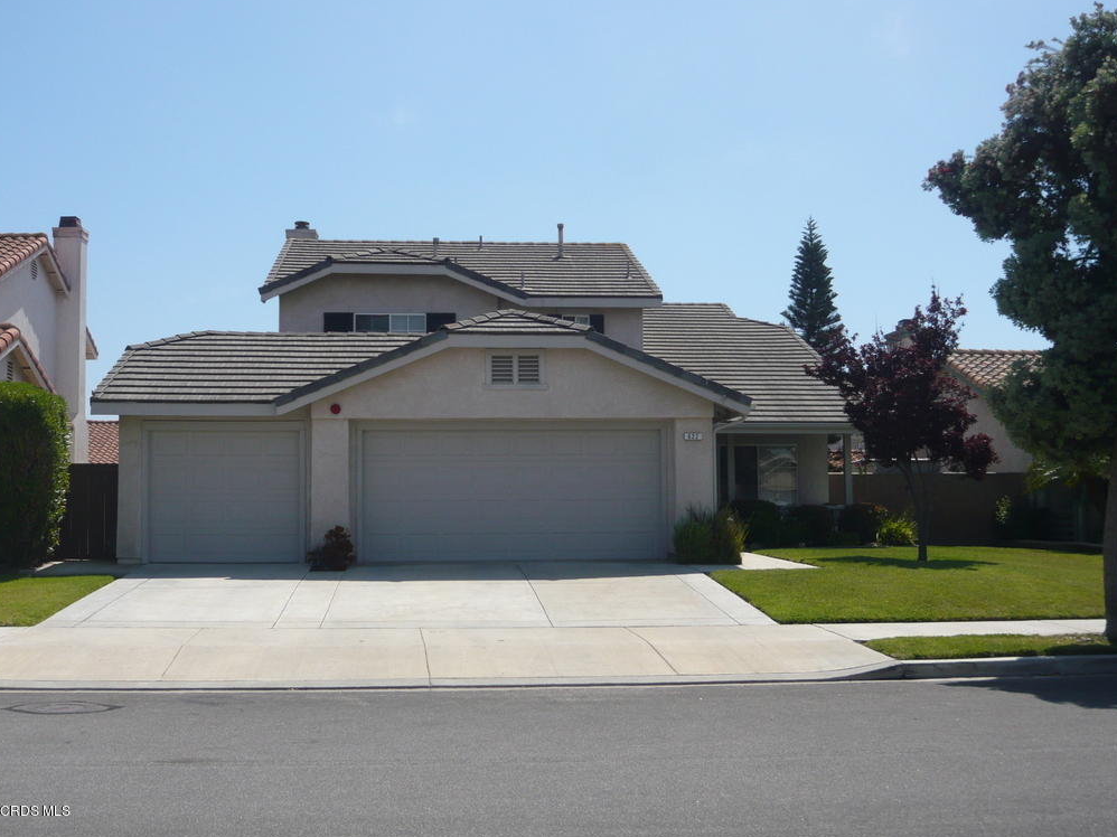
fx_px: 1258
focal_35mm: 39
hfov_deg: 47.9
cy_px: 413
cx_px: 557
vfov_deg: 36.8
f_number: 9
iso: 100
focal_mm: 6.2
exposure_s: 1/250
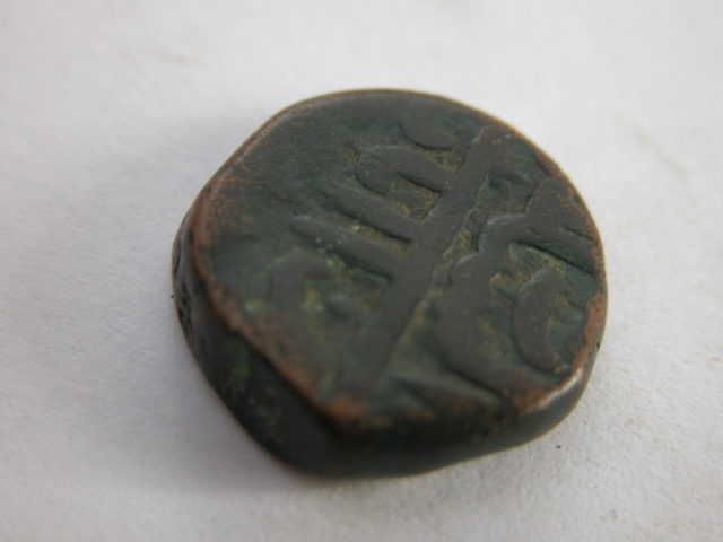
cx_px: 362
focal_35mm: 107
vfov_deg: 13.8
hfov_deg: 18.4
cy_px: 271
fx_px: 2235
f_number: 3.7
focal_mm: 27.3
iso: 100
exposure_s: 1/90.1
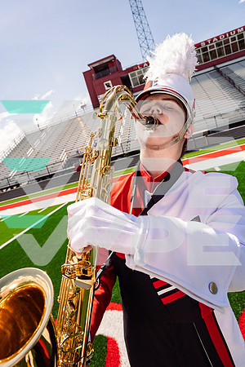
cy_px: 184
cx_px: 122
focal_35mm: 24
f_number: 7.1
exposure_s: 1/200
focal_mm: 24
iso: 64
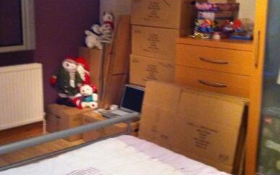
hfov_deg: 36.1
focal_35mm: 56
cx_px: 108
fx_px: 427
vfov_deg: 23.1
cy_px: 82
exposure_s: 1/17
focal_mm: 3.85
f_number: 2.8
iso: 640
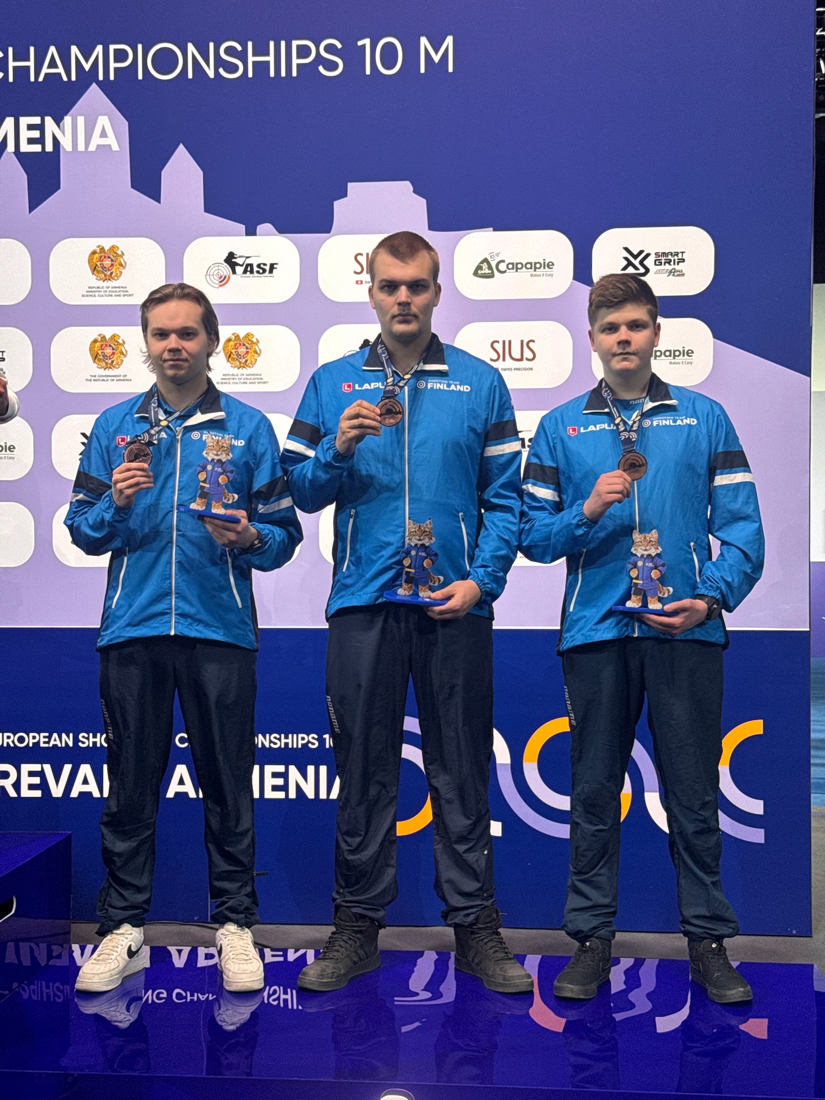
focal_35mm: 48
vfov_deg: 39.7
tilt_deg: -0.8
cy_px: 550
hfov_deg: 30.3
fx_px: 1525
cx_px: 412
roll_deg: -0.2
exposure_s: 1/120
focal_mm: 6.76
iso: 80
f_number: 1.78
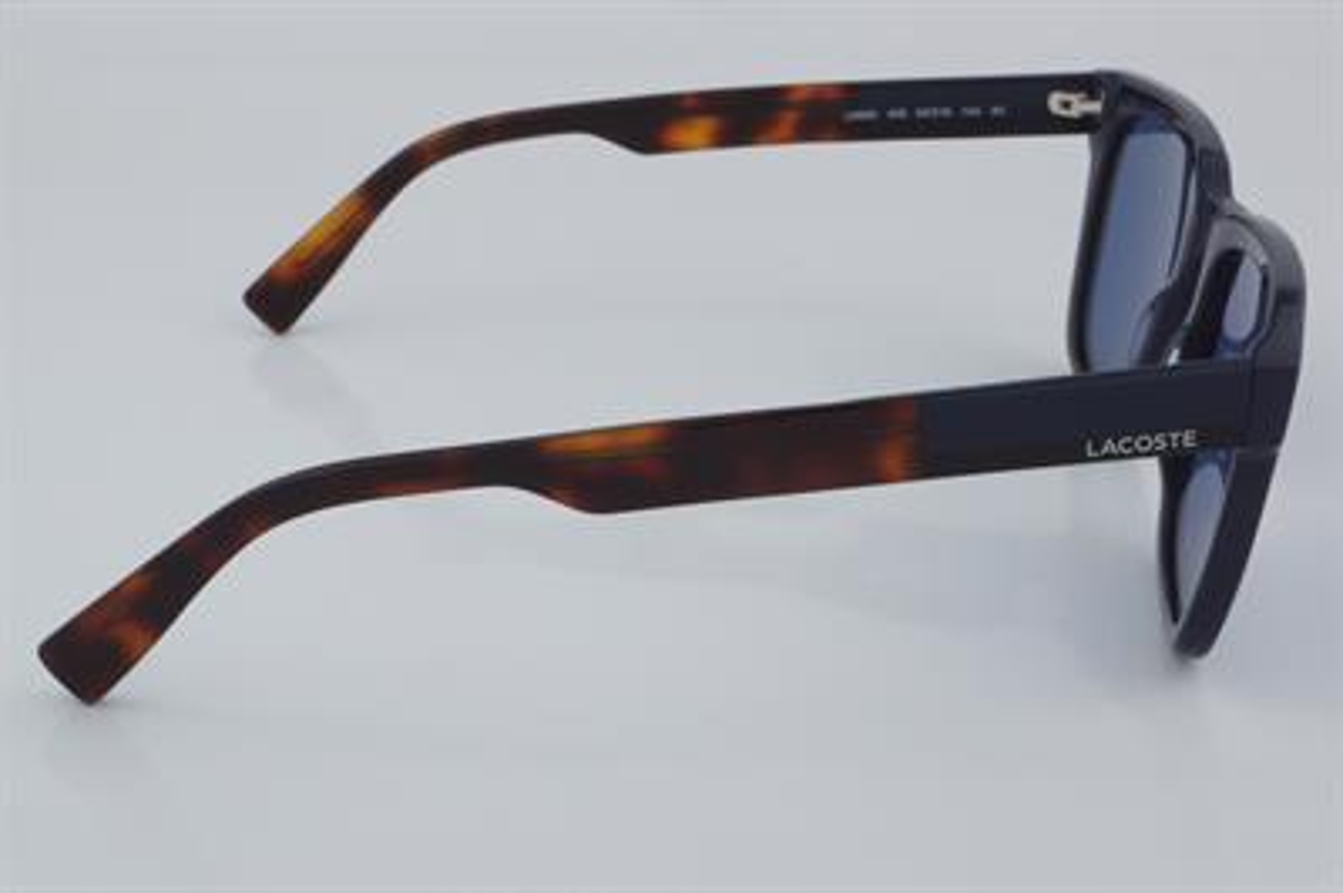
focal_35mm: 75
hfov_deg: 27.0
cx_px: 672
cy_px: 446
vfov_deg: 18.2
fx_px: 2796
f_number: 32
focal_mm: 50
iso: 100
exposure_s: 1/4
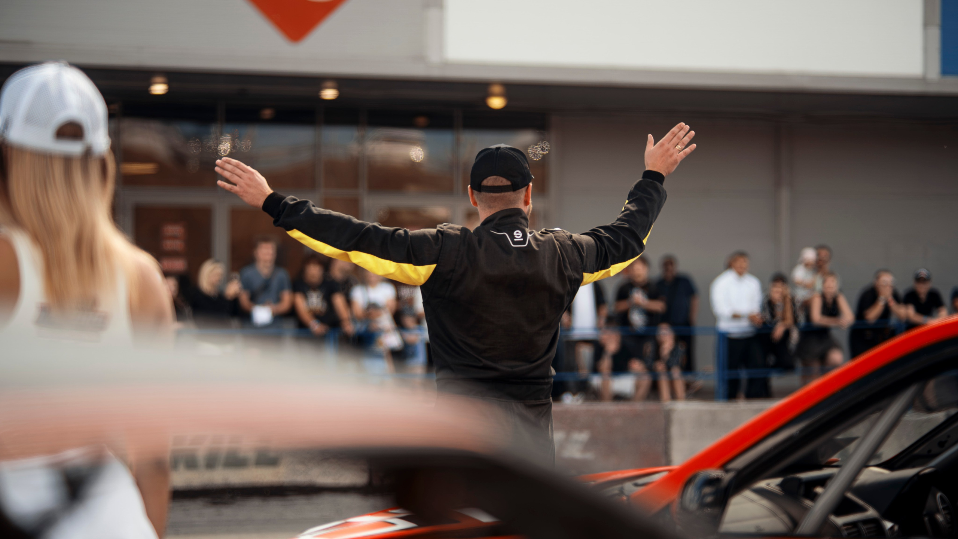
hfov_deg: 23.9
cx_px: 479
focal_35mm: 89
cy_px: 270
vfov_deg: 13.6
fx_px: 2262
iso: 100
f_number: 1.8
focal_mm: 85
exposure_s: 1/200
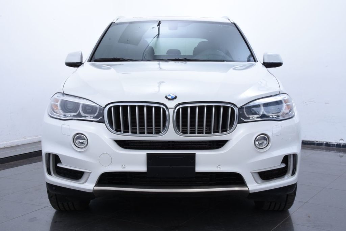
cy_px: 116
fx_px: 504
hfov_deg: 37.9
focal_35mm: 52
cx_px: 173
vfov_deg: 25.7
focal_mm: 35
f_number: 22
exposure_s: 1/13
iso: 320
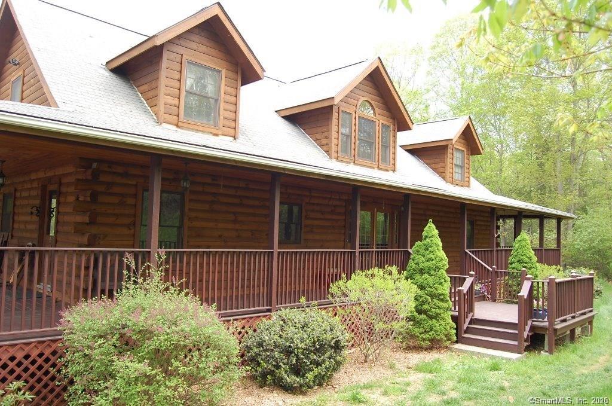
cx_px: 306
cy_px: 203
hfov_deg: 67.5
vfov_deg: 47.8
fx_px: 458
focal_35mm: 27
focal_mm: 18
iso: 400
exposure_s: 1/125
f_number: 5.6
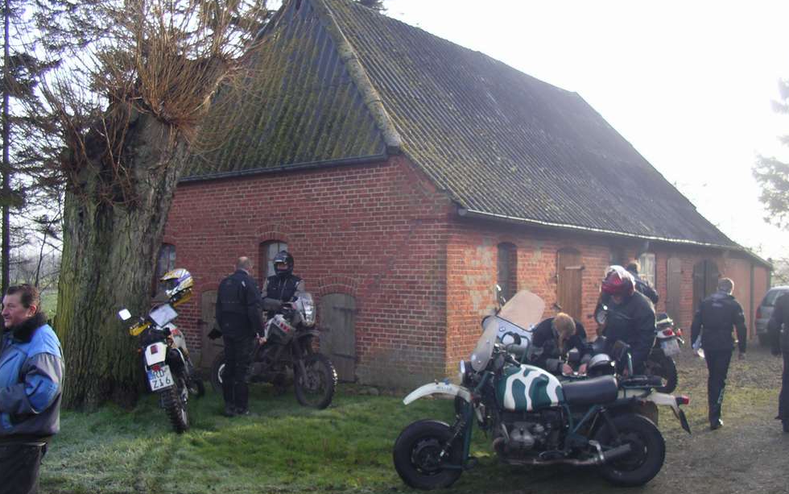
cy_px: 276
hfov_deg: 49.3
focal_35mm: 40
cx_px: 399
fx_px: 860
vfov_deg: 32.0
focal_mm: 5.7
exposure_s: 1/100
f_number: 2.8
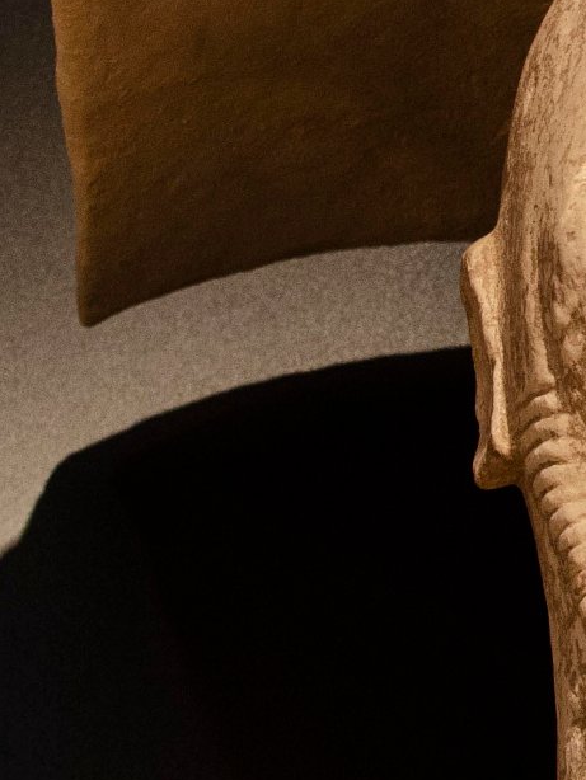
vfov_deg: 12.0
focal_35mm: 163
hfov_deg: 8.7
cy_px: 98
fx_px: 3677
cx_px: 1056
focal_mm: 24
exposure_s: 1/60
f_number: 4
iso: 800
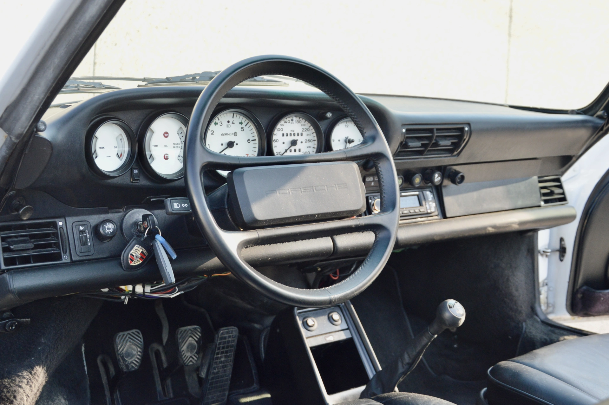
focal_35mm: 45
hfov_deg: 43.6
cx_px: 304
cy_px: 202
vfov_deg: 29.8
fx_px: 761
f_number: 4.5
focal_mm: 30
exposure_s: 1/80
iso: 400
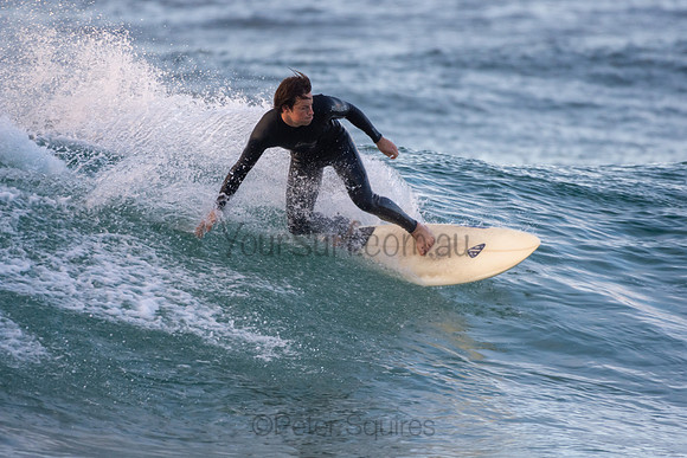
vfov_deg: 1.8
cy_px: 229
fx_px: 14315
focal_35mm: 750
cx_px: 344
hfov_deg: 2.7
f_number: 5.6
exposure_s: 1/500
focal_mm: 500
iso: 720
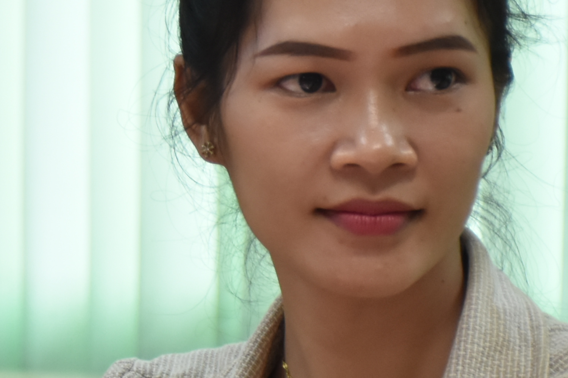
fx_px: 5869
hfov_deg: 5.4
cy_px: 195
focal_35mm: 372
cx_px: -523
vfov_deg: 3.7
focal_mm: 62
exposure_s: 1/60
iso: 800
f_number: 5
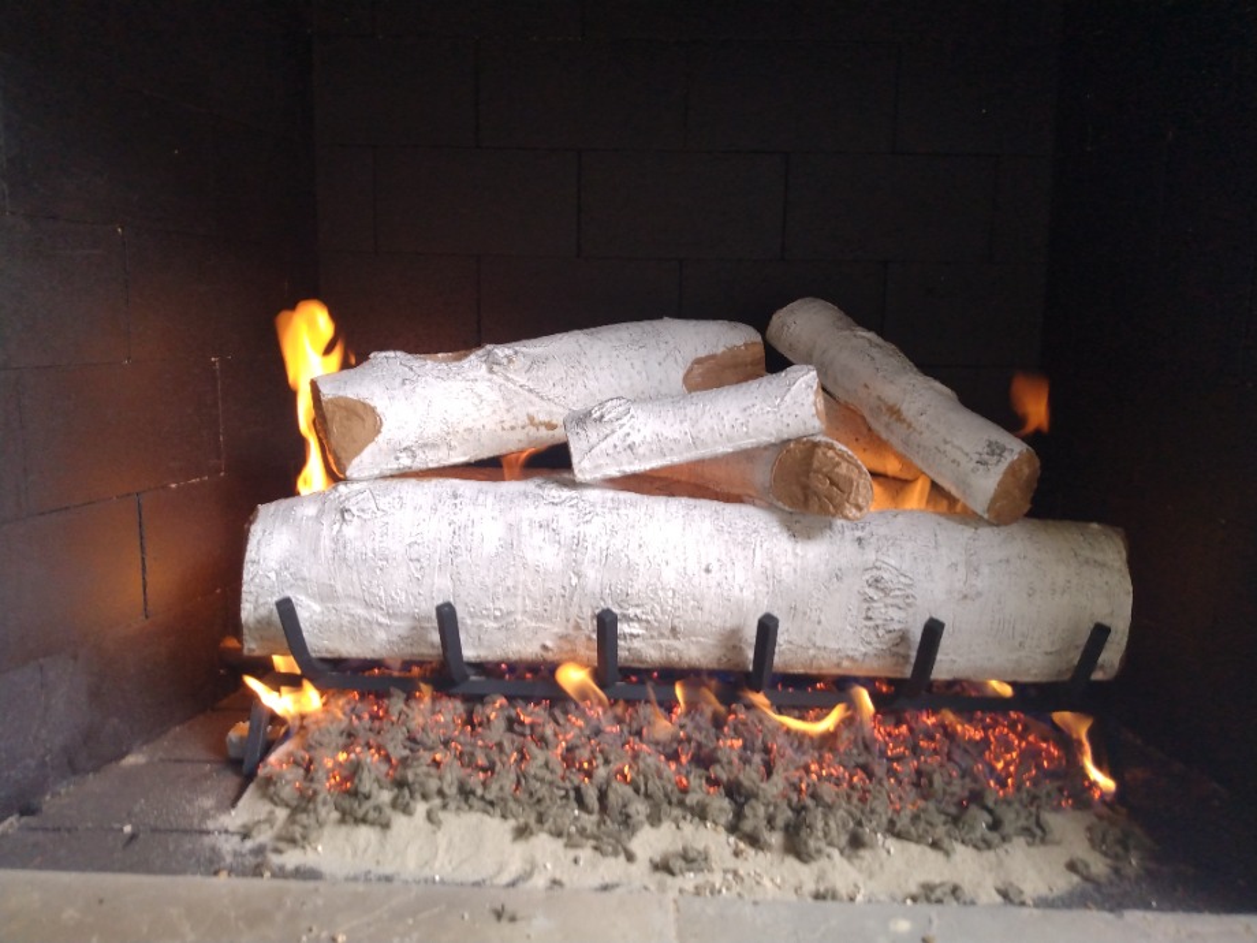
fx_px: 726
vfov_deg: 66.0
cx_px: 628
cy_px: 472
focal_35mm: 20
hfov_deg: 81.7
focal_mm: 3.54
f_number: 2
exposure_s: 1/30
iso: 328
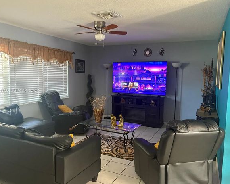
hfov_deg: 62.2
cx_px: 115
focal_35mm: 28
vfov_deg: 51.5
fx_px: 191
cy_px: 91
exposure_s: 1/40
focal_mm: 5.96
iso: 400
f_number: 1.6
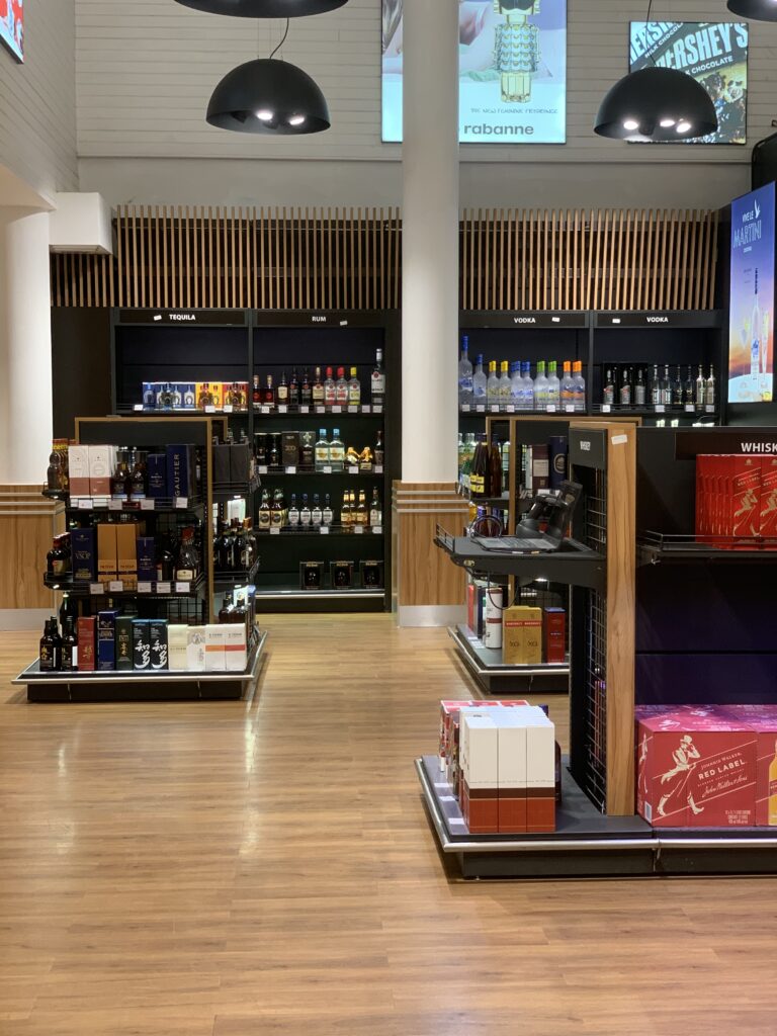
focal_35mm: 52
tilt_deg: -3.2
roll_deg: +0.1
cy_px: 518
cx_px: 388
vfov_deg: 36.8
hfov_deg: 28.0
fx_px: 1556
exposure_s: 1/50
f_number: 2.4
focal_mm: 6
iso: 100
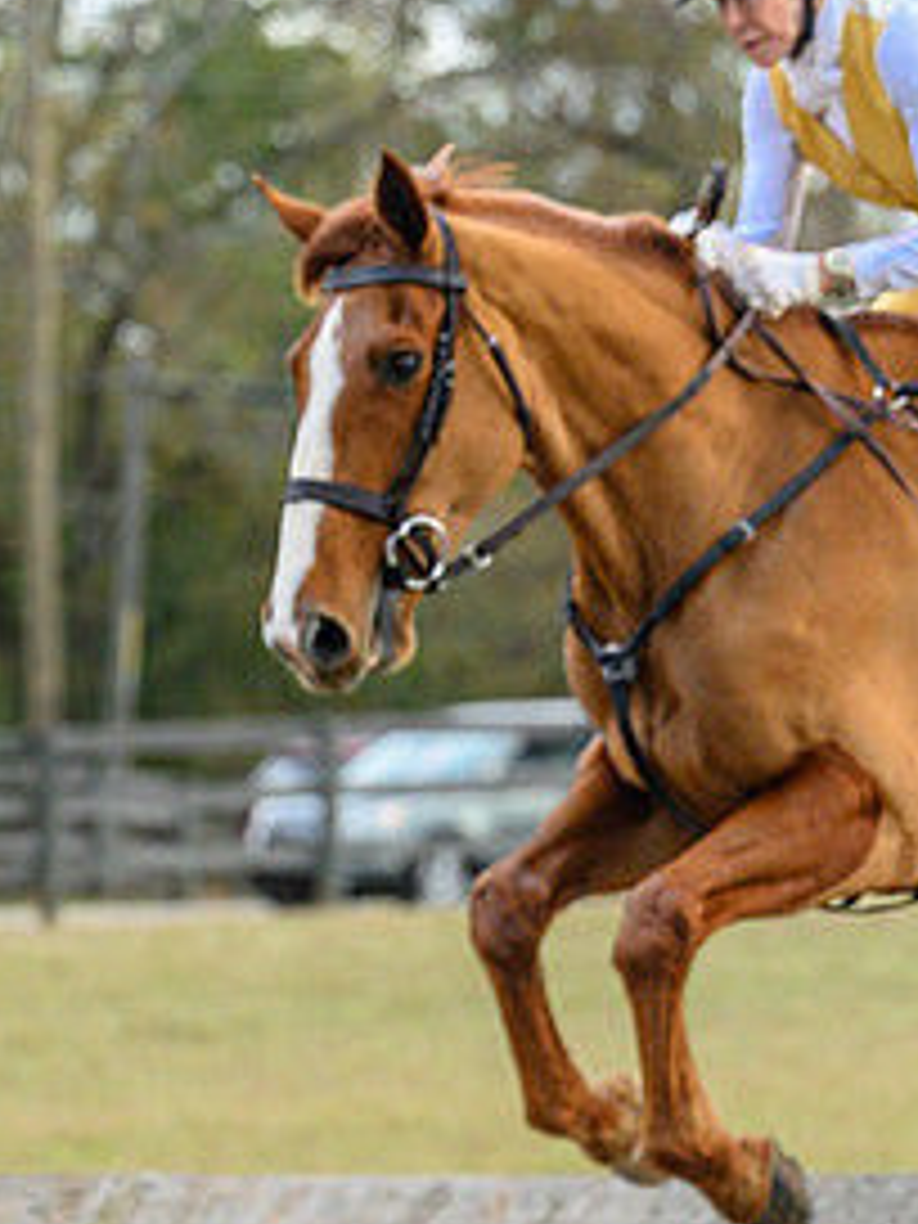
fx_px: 10431
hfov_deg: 5.0
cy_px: 681
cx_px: 550
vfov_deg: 6.7
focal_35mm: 295
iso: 640
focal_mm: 102
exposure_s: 1/1000
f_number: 3.5
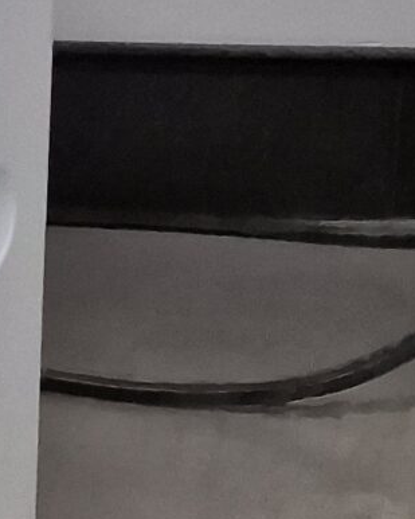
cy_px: -433
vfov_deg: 11.9
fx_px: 2287
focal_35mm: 149
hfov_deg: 8.6
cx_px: -845
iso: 400
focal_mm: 6.4
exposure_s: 1/100
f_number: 1.8
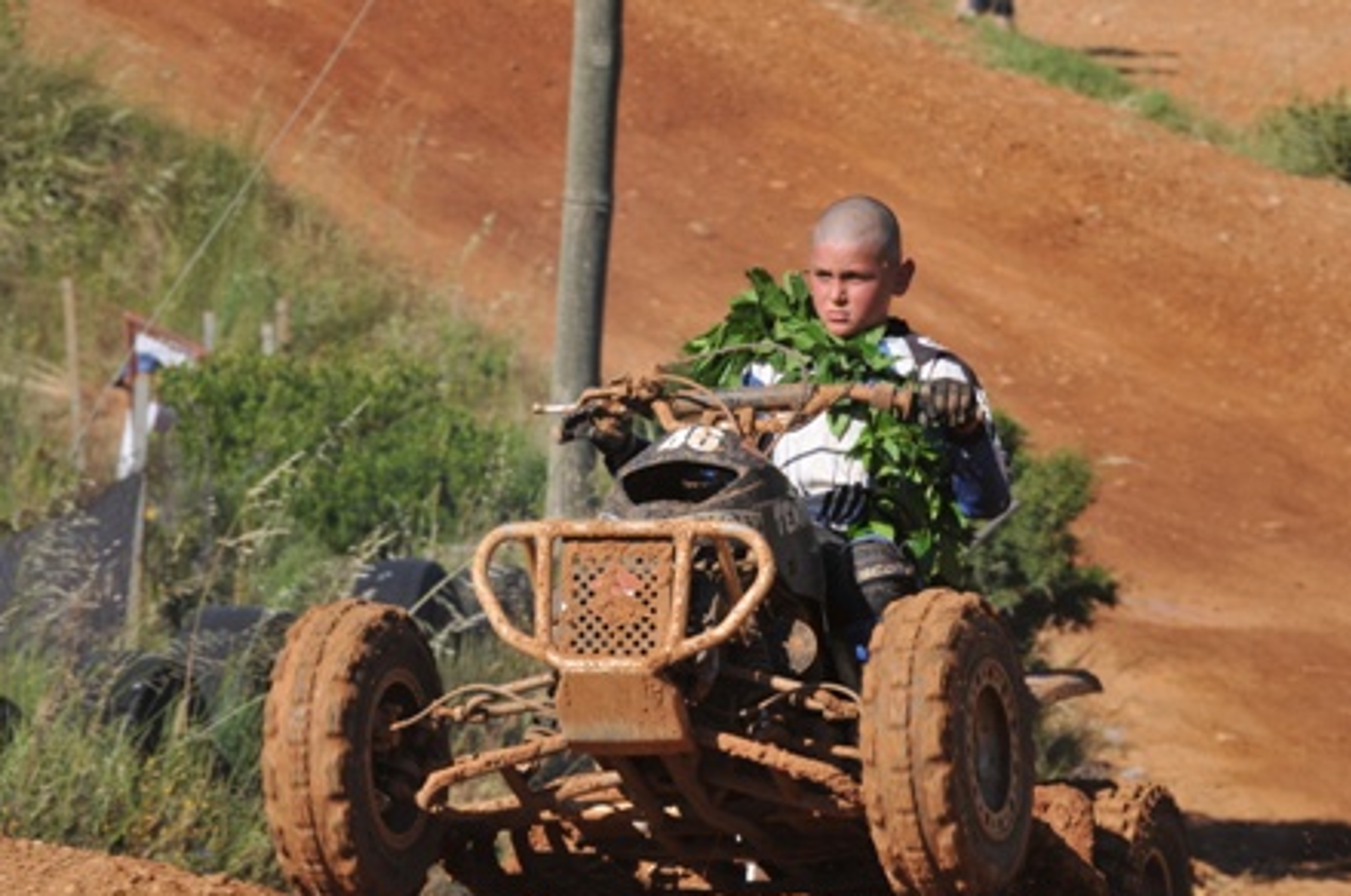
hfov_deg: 7.5
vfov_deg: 5.0
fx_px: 10342
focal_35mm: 276
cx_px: 663
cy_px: 456
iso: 200
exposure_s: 1/250
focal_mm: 180
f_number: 10
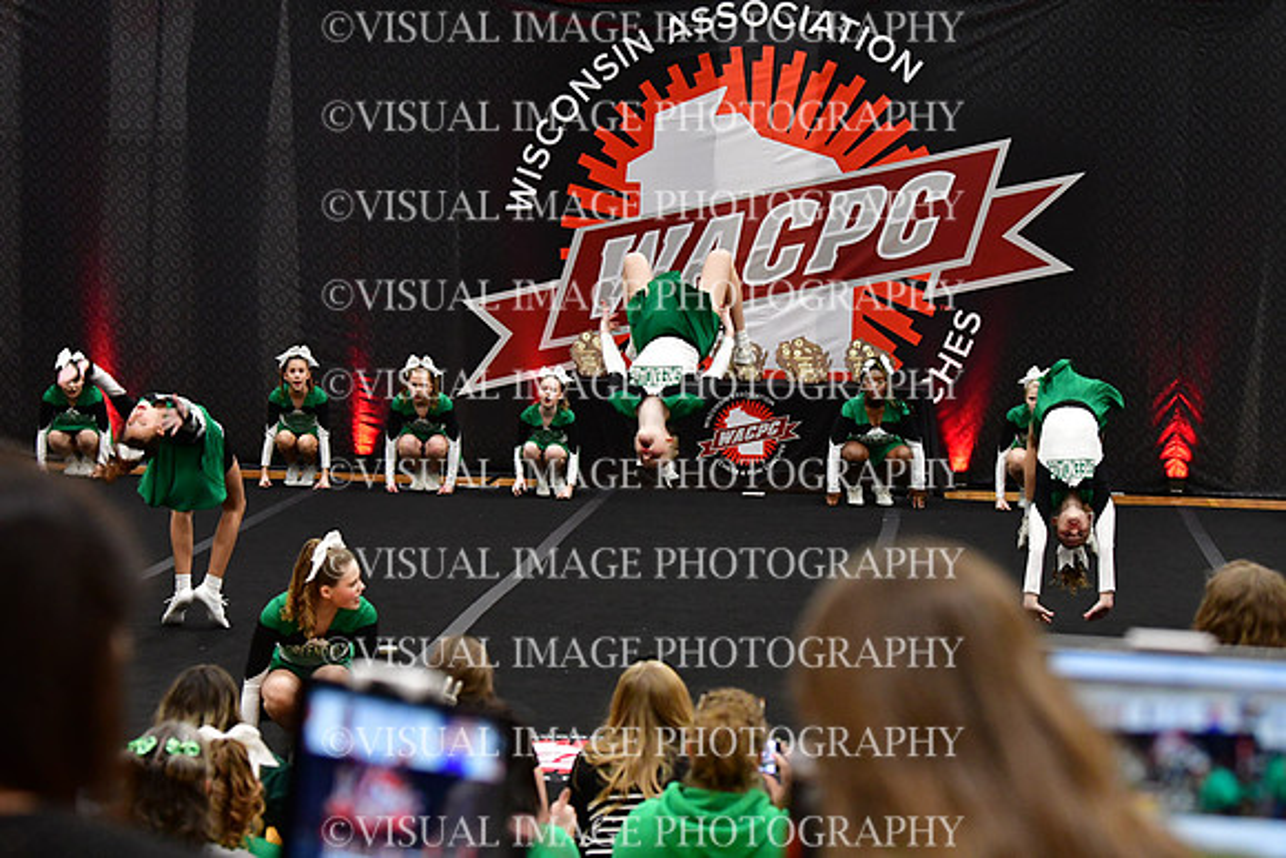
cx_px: 643
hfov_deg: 19.5
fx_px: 3752
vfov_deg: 13.0
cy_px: 429
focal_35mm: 105
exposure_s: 1/500
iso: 4000
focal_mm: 70
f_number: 3.5
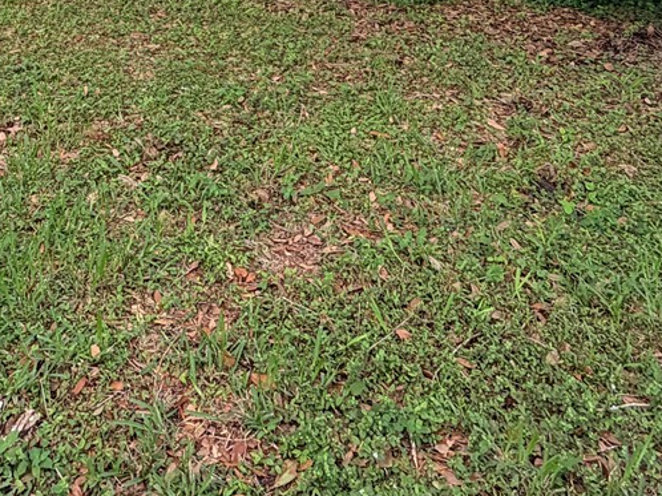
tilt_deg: -4.1
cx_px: 197
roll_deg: -2.1
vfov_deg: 26.0
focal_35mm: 45
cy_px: -193
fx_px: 860
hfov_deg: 41.3
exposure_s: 1/167
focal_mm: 2.22
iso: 50
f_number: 2.2
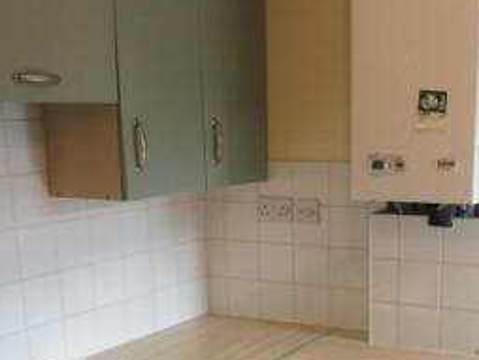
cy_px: 361
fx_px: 762
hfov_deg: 34.4
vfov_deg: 25.3
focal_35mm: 55
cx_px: 337
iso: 160
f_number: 3.3
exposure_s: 1/60
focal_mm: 4.3
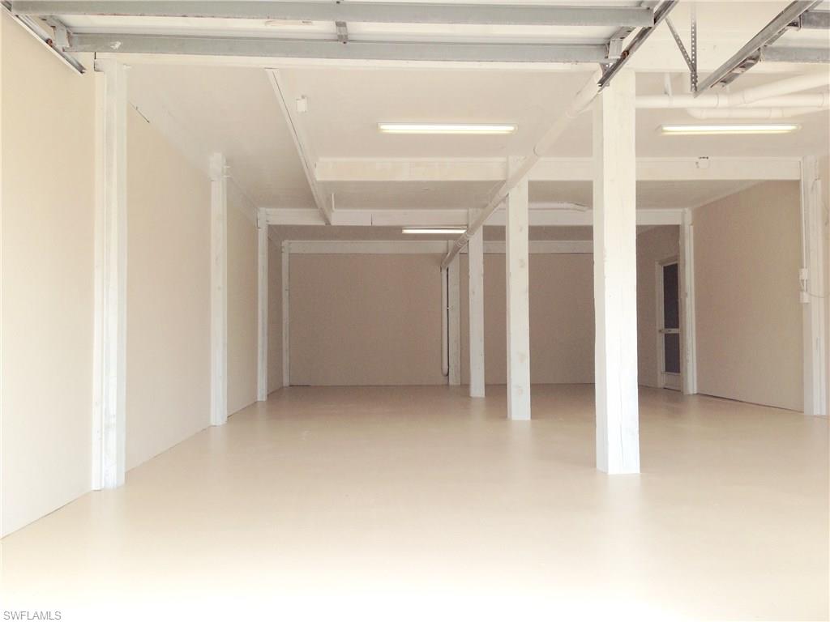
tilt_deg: -0.1
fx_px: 791
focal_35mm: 33
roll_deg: +2.6
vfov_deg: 42.9
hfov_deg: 55.4
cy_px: 311
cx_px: 415
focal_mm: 4.12
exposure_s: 1/404
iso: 50
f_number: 2.4
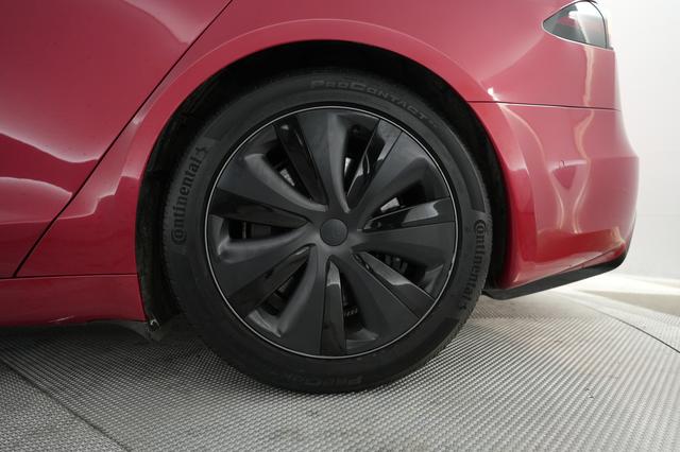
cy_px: 226
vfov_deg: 53.1
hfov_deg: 73.8
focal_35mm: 24
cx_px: 340
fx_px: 453
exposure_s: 1/160
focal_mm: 24
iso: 2500
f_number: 2.8
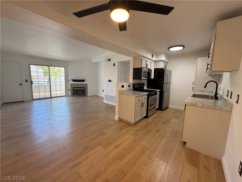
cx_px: 121
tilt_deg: -7.4
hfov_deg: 102.1
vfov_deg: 85.7
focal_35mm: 14
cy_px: 91
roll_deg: -1.5
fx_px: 98
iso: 250
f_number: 2.2
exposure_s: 1/120
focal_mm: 2.22
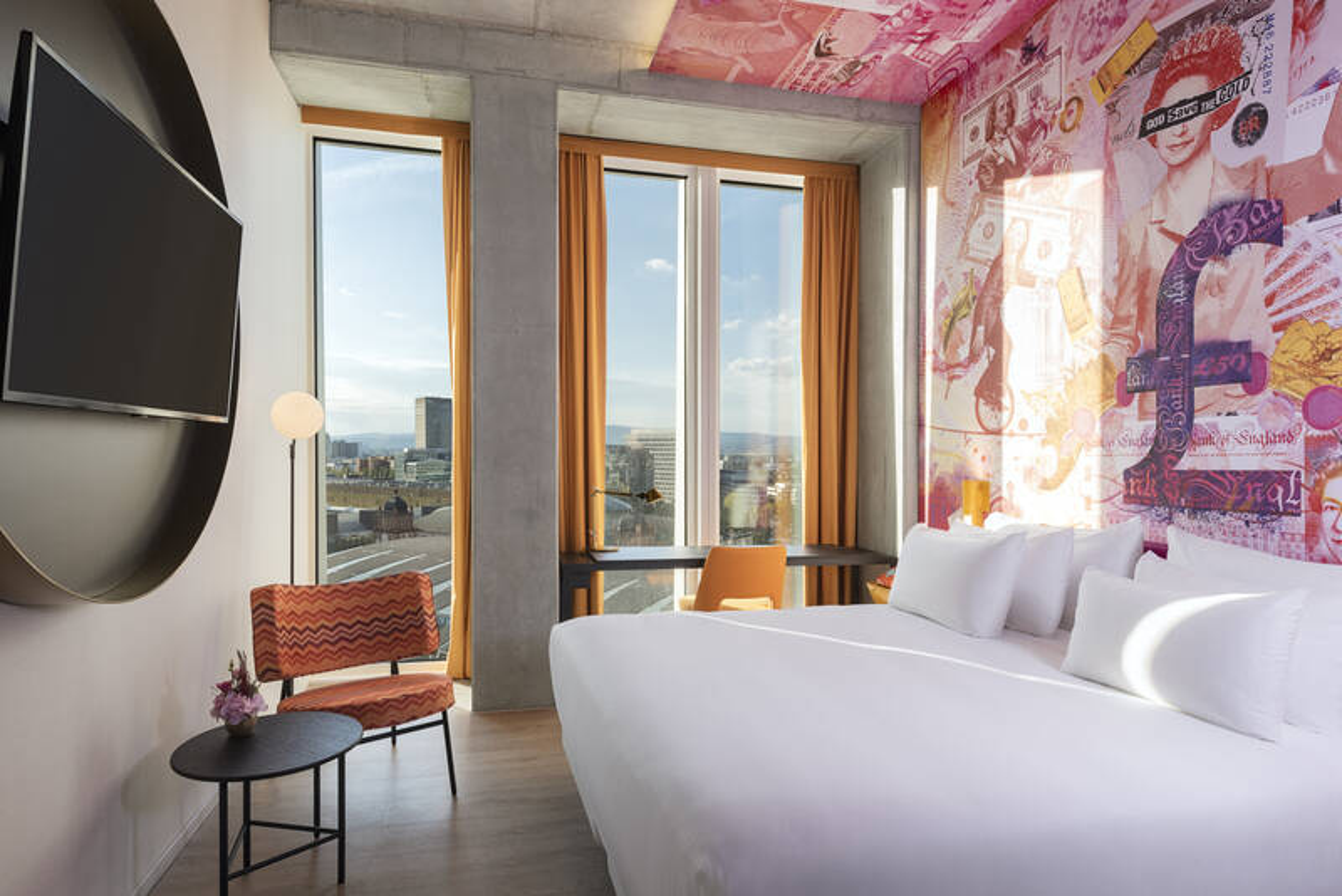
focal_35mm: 20
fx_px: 746
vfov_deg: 62.0
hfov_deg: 84.0
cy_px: 448
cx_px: 671
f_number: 16
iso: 400
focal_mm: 20
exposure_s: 1/25
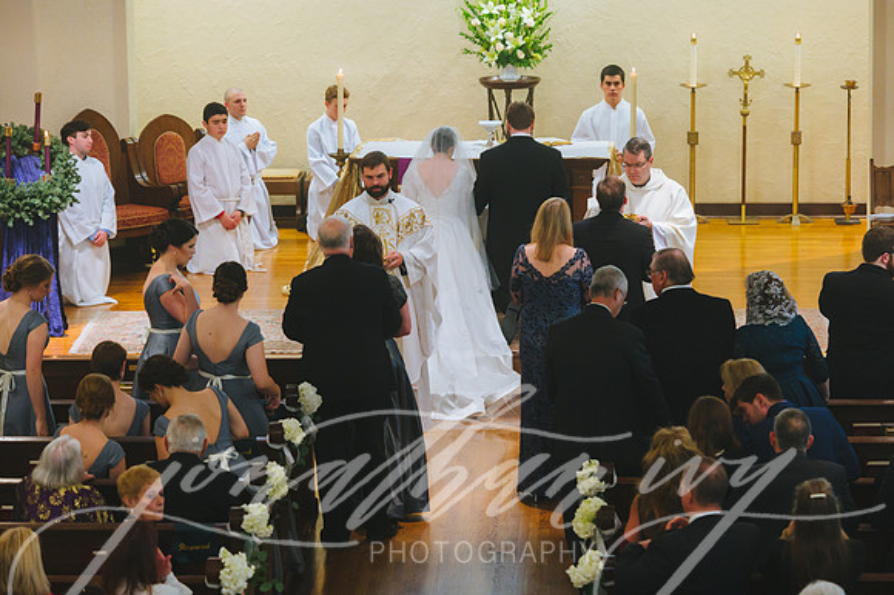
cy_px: 298
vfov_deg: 11.0
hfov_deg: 16.4
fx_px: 3102
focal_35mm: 125
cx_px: 447
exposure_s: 1/200
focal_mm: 125
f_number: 2.8
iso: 3200
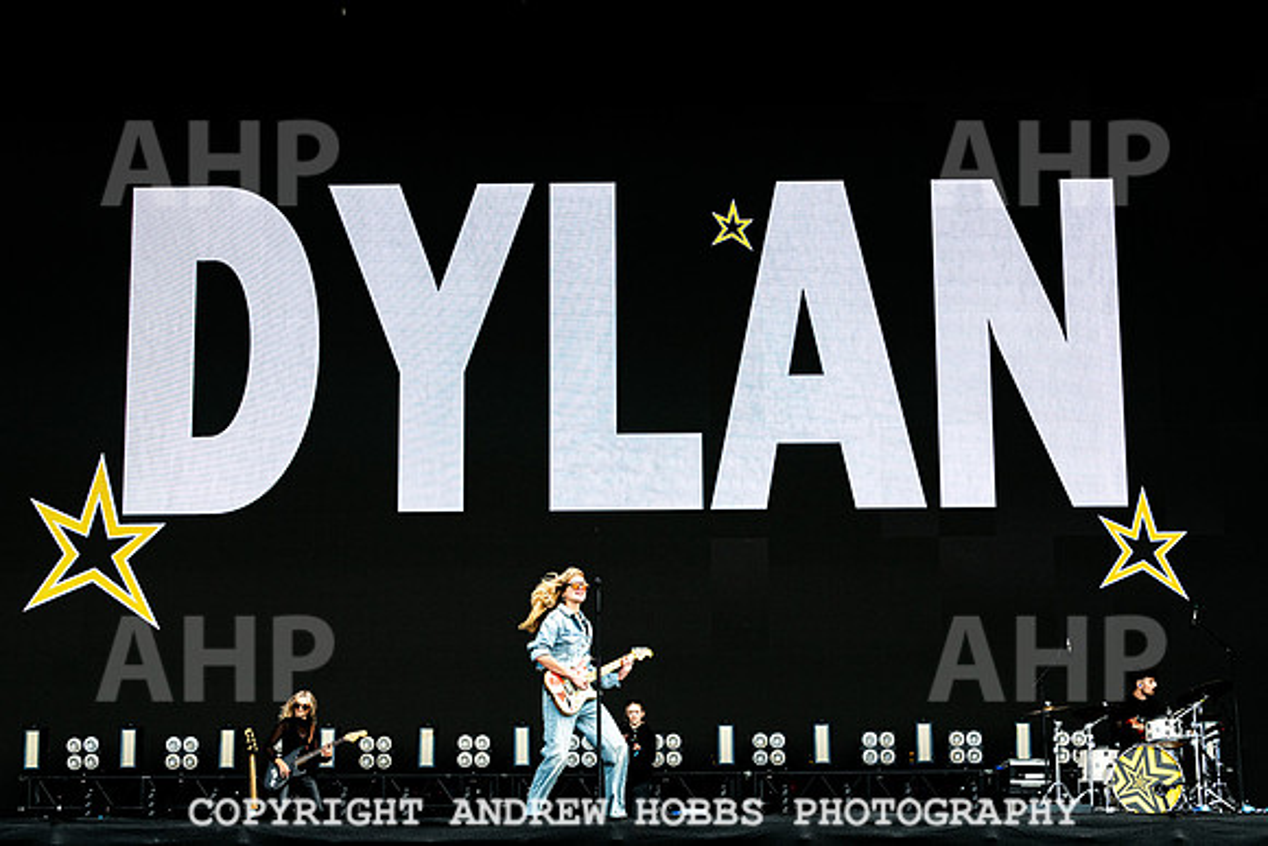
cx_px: 634
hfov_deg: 28.3
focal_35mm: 71
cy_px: 423
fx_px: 2512
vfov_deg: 19.1
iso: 400
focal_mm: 70
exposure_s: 1/4000
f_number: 5.6
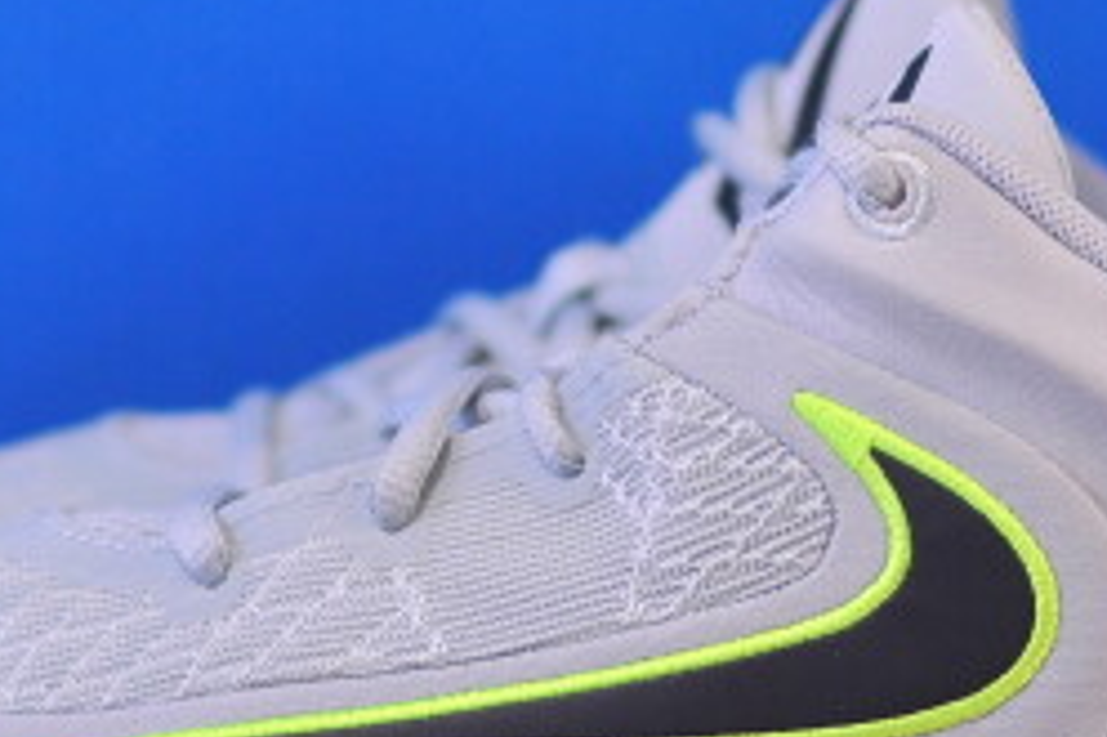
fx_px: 7436
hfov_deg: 8.5
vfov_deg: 5.7
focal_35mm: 242
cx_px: 629
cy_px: 163
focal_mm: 50
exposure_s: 1/320
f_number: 2.5
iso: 250
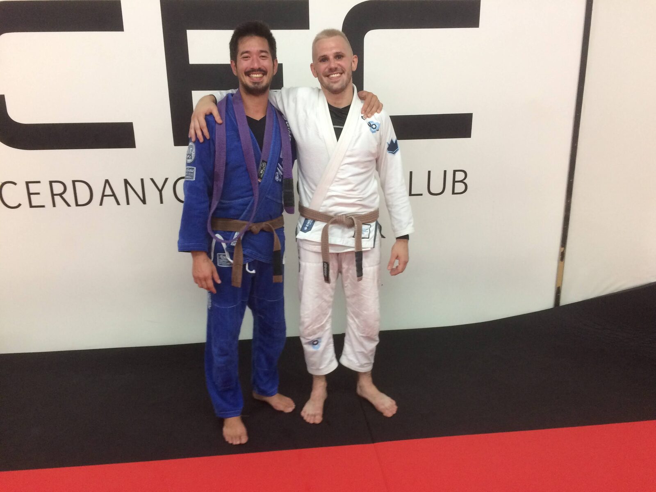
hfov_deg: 61.7
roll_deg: +0.4
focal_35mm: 29
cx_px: 328
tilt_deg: -20.7
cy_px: 246
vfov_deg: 48.2
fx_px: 550
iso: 160
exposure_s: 1/33
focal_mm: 4.15
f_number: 2.2
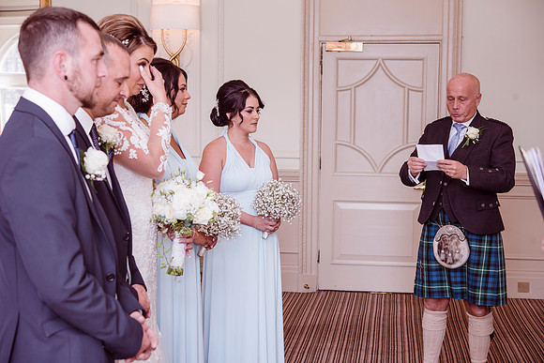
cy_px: 182
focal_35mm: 60
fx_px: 907
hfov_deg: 33.4
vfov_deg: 22.6
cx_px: 272
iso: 320
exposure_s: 1/80
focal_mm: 60
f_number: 5.6
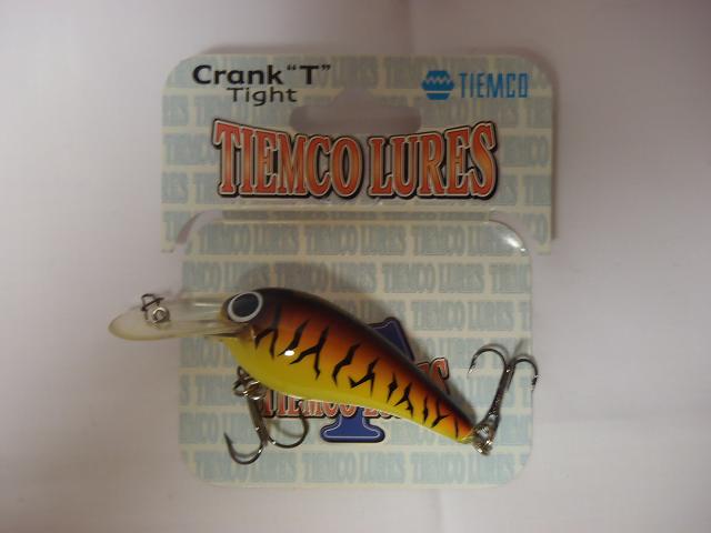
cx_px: 356
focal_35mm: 68
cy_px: 266
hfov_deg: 28.6
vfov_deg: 21.6
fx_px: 1397
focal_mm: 12.26
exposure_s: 1/4
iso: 250
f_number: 5.5
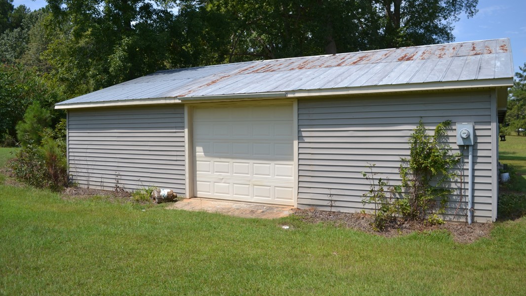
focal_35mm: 29
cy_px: 123
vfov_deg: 40.1
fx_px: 405
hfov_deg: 66.1
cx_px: 260
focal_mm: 18
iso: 100
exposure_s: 1/800
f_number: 3.5
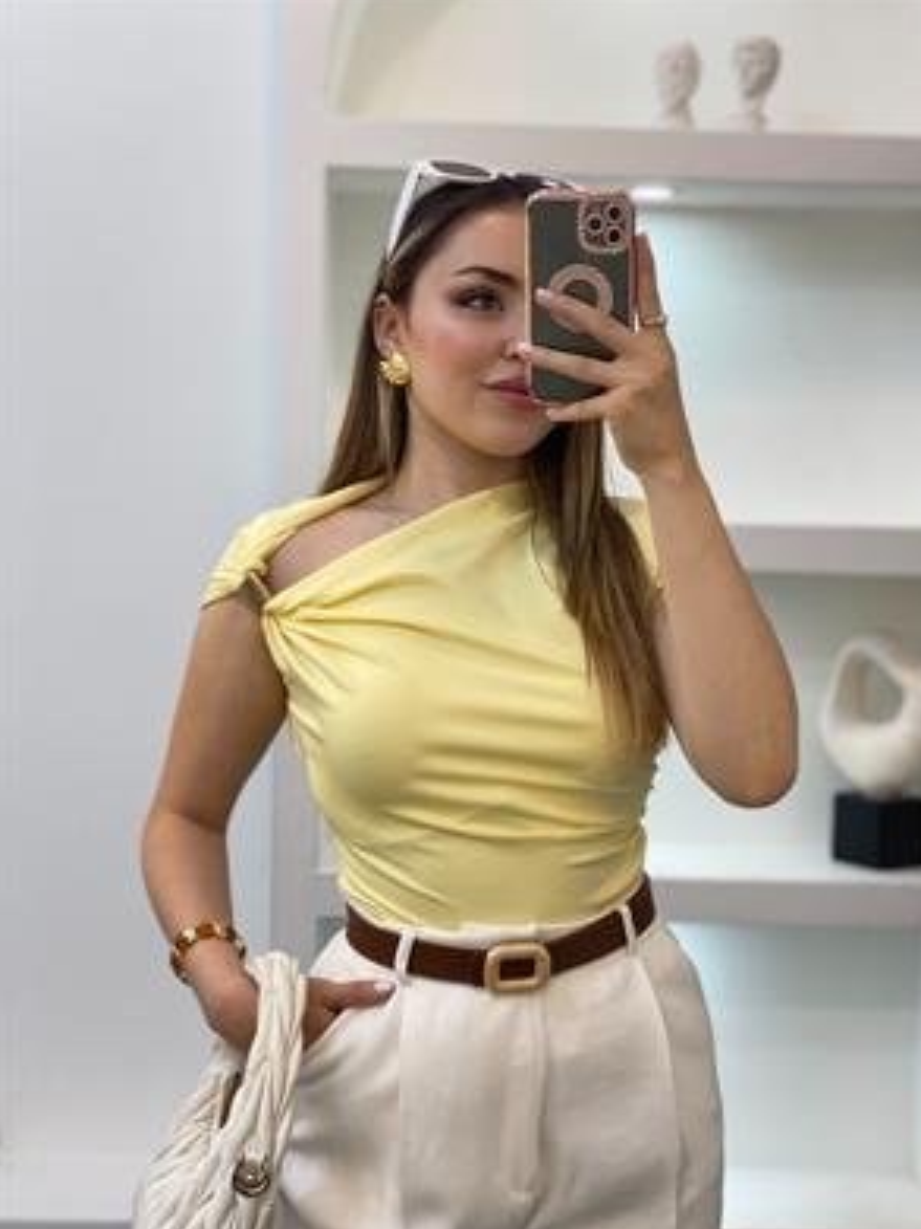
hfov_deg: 26.5
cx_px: 484
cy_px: 633
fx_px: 1952
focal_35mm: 55
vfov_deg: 34.9
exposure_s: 1/100
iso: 80
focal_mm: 6
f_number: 2
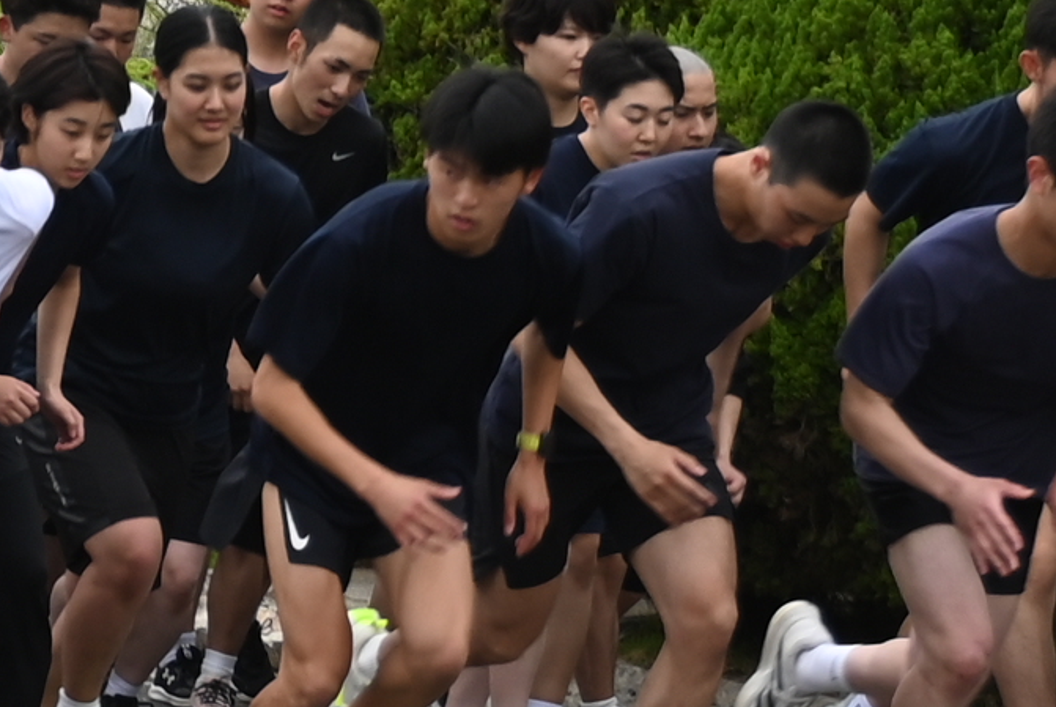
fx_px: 6695
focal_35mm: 228
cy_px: 257
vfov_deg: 6.0
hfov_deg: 8.9
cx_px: -143
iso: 200
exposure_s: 1/250
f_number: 5.6
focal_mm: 35
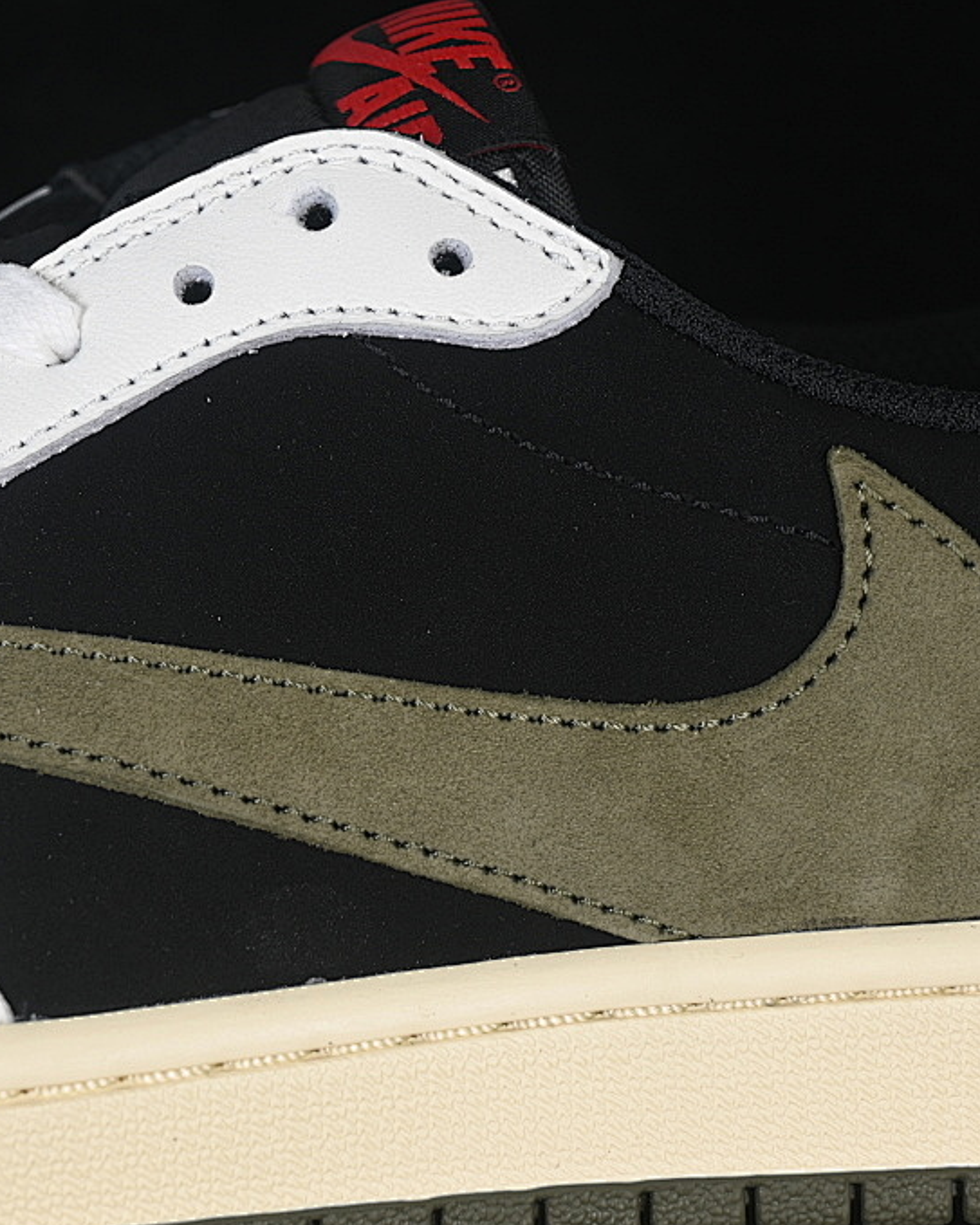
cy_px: 644
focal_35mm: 112
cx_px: 374
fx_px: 4062
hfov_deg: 13.7
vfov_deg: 17.2
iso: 160
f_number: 7.1
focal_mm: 50
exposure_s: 1/60
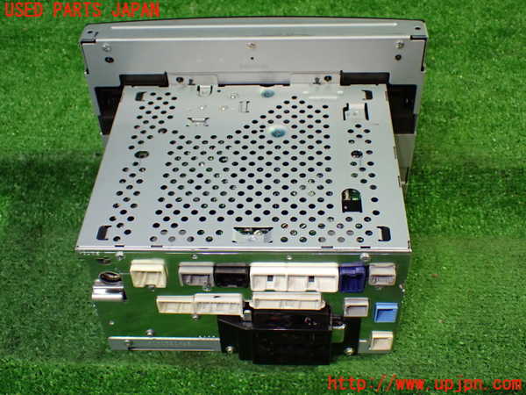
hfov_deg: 42.9
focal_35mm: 44
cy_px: 198
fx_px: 669
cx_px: 263
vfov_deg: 32.9
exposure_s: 1/60
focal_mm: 7.84
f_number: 2.9
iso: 800
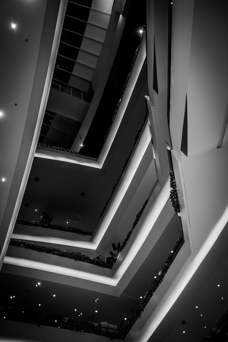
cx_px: 114
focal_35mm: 35
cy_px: 171
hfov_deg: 37.9
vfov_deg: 54.4
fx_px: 332
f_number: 2
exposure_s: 1/250
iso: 200
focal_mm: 23
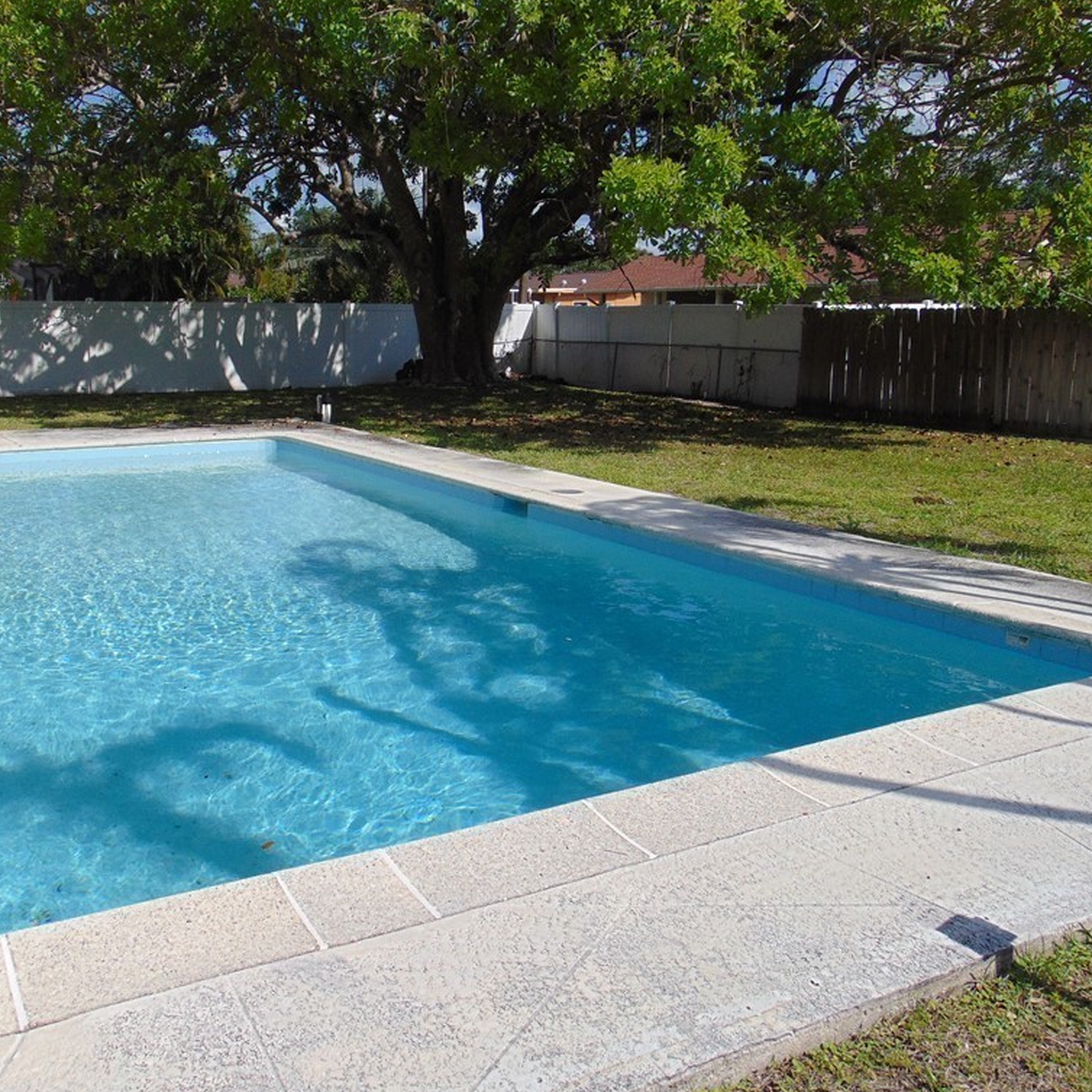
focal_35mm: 30
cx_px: 385
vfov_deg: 54.0
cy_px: 546
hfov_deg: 53.2
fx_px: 1071
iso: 80
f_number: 7.7
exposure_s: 1/500
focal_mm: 4.5
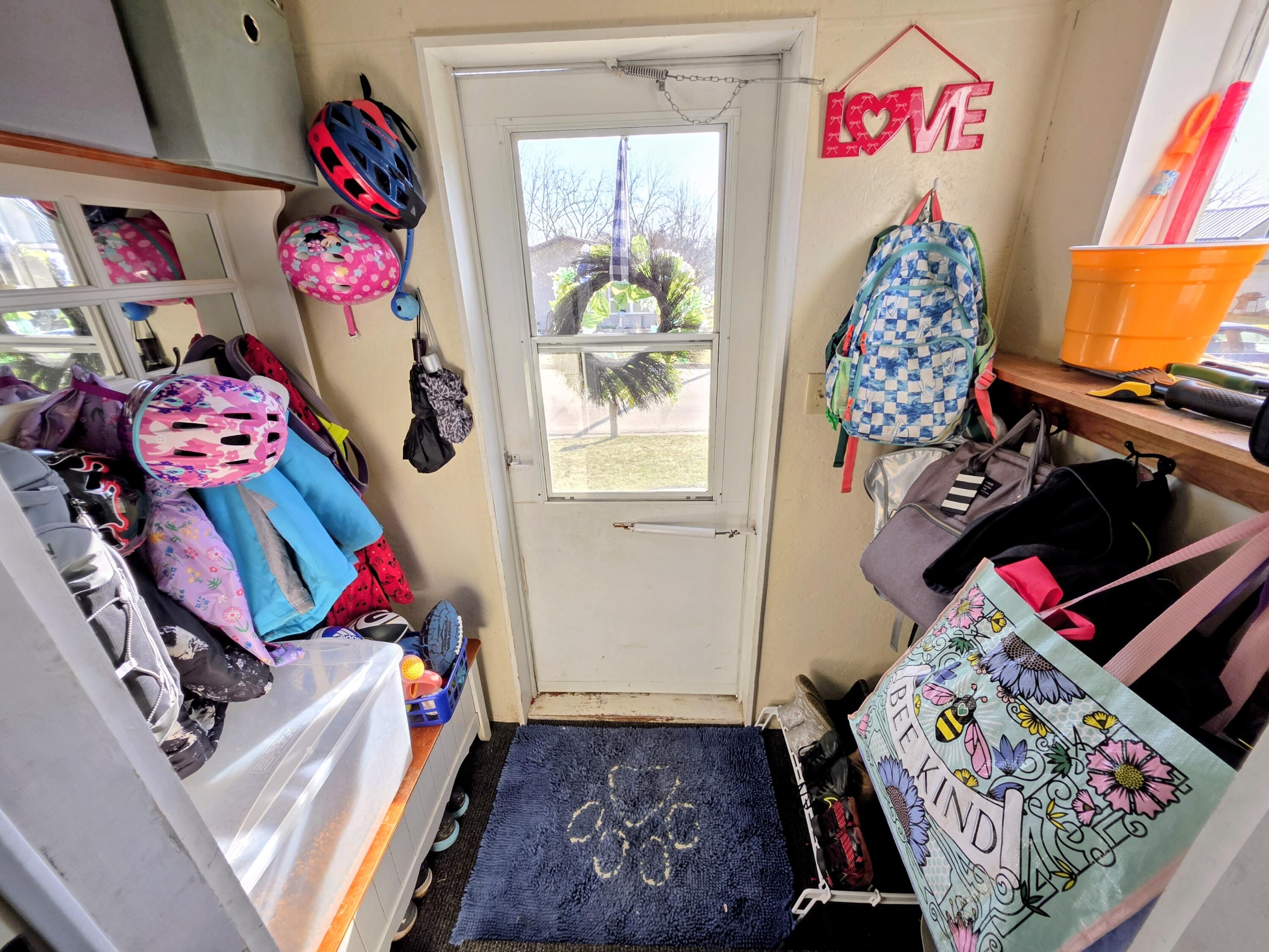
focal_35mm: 13
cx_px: 634
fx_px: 477
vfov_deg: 89.9
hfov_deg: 106.2
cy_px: 476
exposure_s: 1/120
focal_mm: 2.2
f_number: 1.9
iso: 25
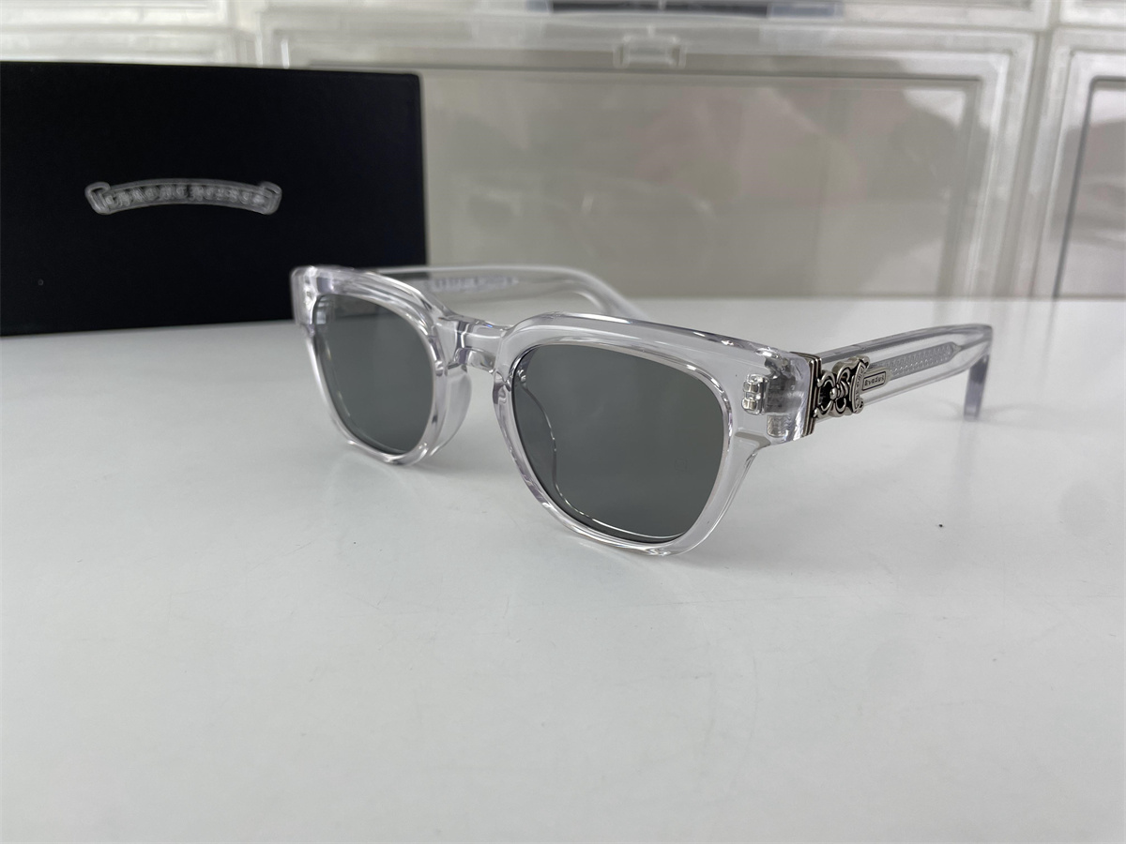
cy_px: 422
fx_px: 846
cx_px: 563
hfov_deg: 67.3
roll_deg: -0.8
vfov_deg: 53.1
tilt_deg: -18.8
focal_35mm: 26
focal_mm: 4.2
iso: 32
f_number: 1.6
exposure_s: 1/228
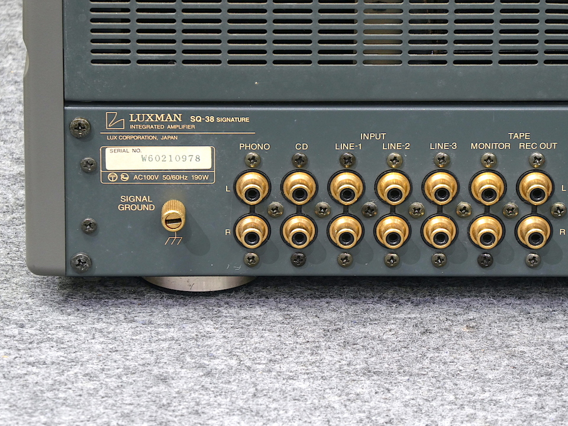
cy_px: 213
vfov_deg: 6.9
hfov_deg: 9.2
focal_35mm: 214
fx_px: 3511
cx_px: 284
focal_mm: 38.4
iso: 100
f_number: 5.6
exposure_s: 1/1.3
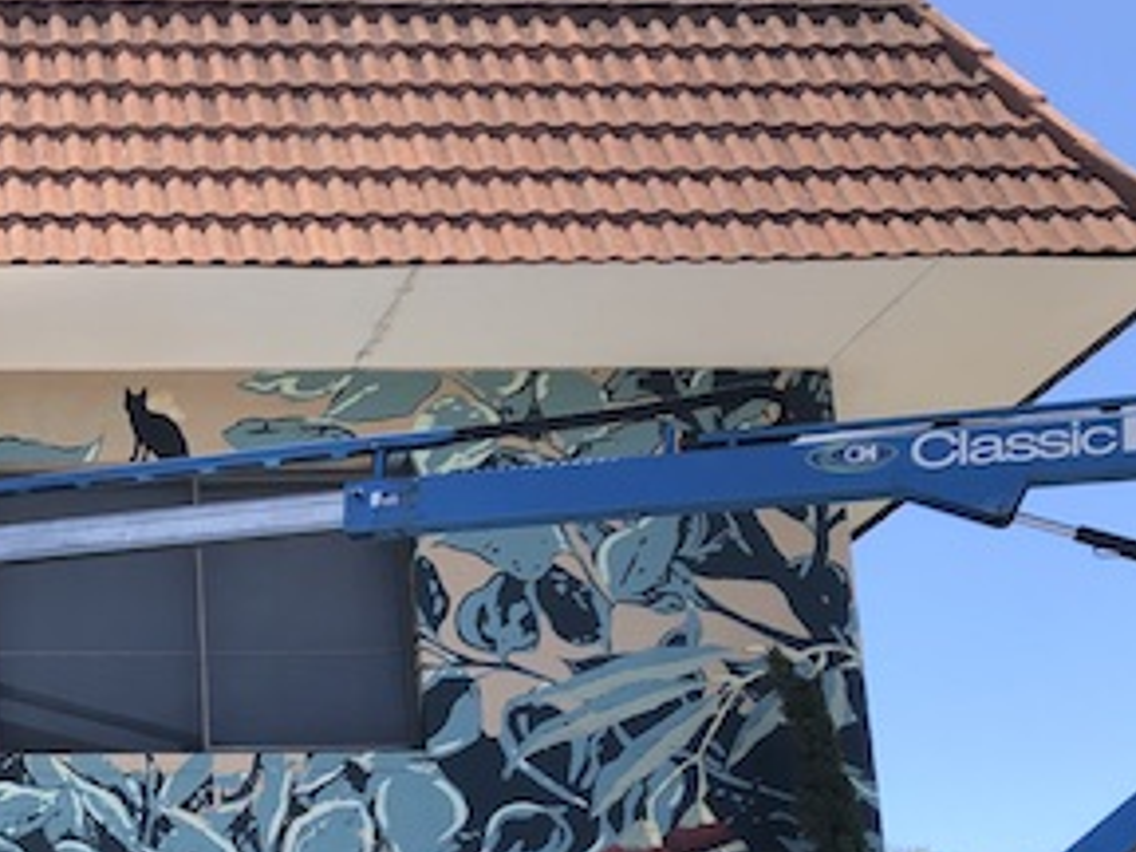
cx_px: -130
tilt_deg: +13.4
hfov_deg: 26.2
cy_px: 862
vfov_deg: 20.9
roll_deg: -0.7
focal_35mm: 68
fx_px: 2232
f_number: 1.8
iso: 20
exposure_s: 1/813
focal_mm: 3.99
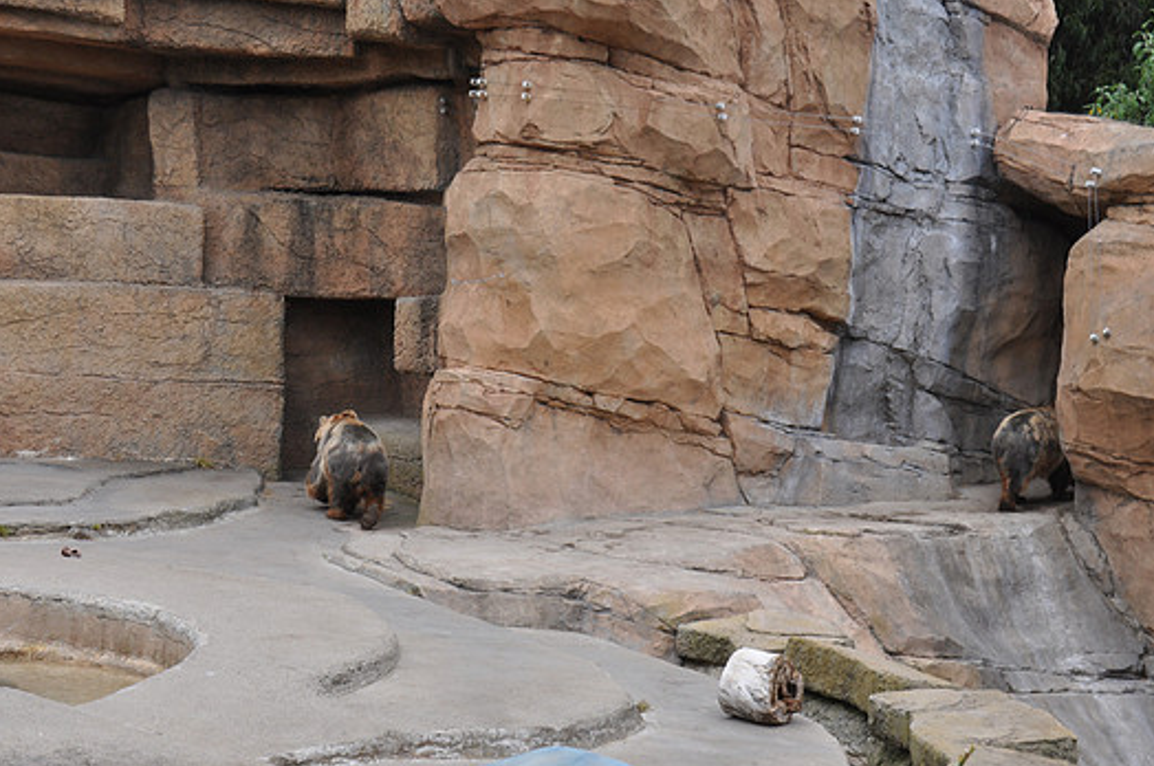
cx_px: 597
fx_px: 2337
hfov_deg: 27.7
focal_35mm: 73
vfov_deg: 18.6
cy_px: 366
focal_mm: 44
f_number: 9
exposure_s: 1/320
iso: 320
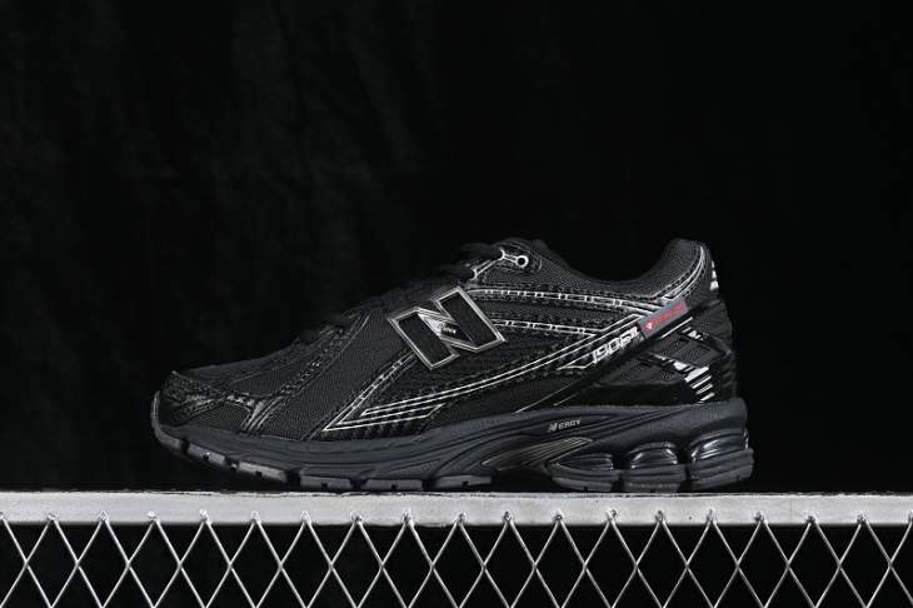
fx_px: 1901
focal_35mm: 75
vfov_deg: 18.2
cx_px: 456
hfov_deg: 27.0
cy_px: 304
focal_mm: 50
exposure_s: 1/60
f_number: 6.3
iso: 160
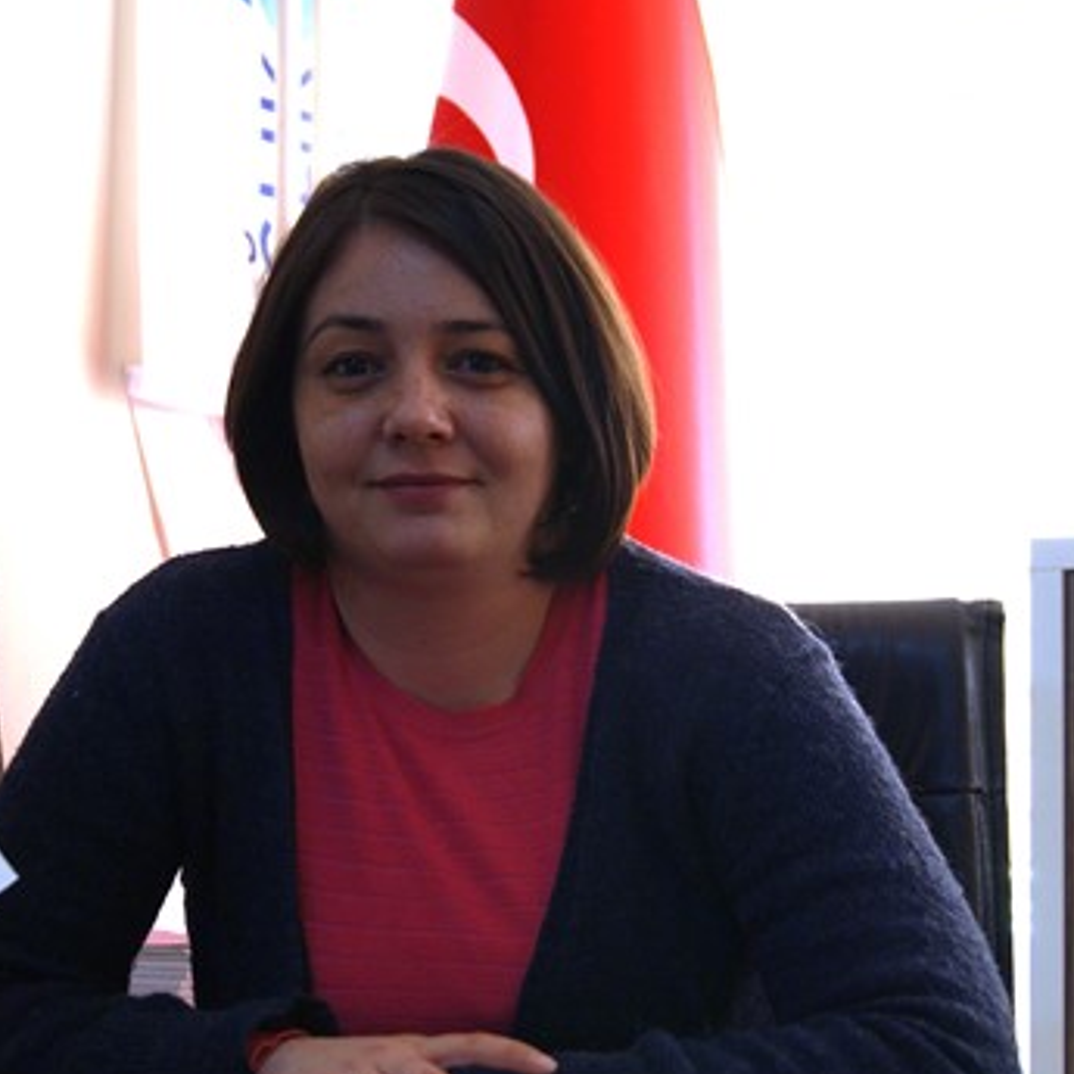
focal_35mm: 83
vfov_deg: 20.9
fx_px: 2906
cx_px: 327
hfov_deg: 20.8
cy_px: 542
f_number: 4.5
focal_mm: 35
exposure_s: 1/30
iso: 100
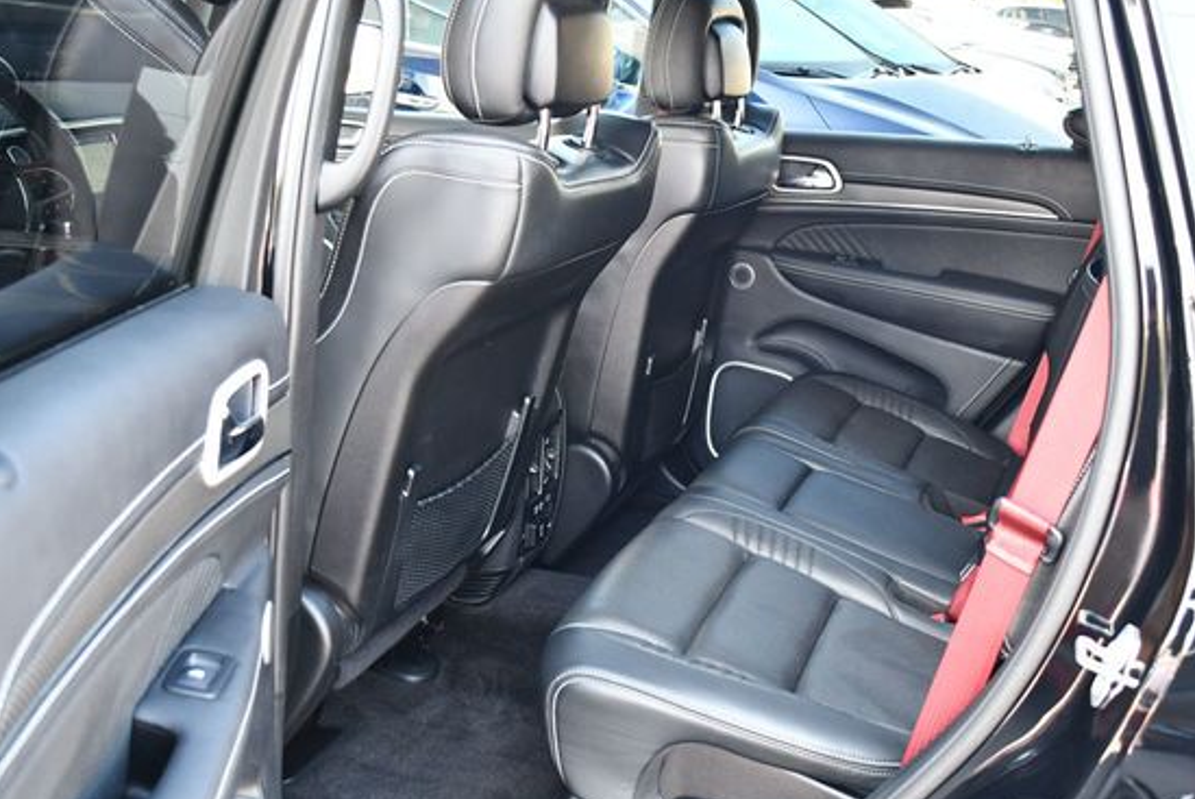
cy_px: 440
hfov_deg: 46.3
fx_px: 1395
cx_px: 655
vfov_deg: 31.9
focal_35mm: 42
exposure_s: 1/125
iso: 1250
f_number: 3.5
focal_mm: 18
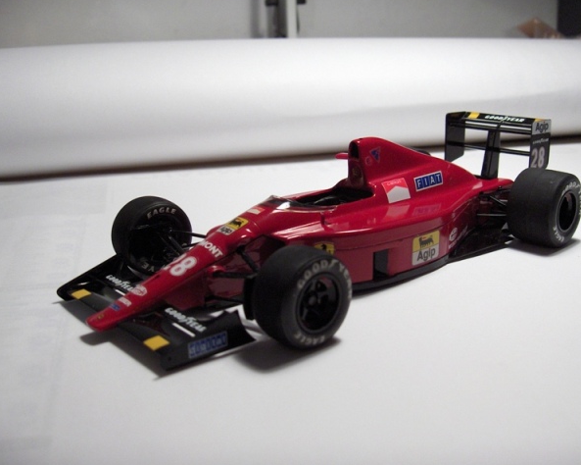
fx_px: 705
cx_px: 307
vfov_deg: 36.5
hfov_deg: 44.8
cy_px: 232
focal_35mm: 41
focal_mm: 8
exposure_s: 1/124
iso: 191
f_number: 2.8
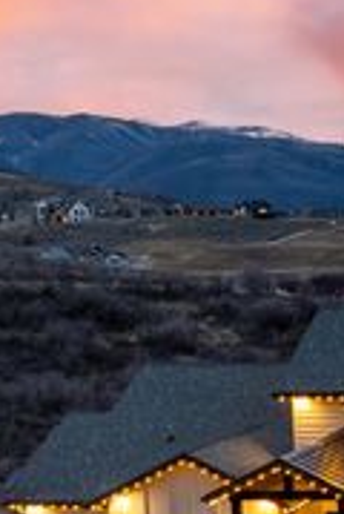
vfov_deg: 22.6
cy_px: 378
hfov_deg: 13.0
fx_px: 1271
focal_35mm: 89
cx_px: 725
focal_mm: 12.29
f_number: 4
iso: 100
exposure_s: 1/15
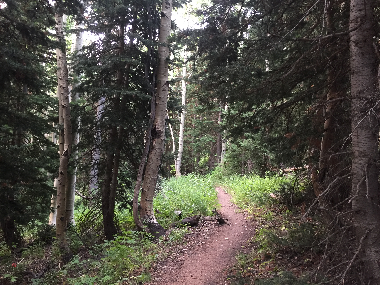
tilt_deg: +1.2
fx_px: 318
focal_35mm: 29
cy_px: 142
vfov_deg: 48.2
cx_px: 190
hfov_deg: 61.7
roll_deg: -5.3
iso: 125
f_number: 2.2
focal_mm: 4.15
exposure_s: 1/30
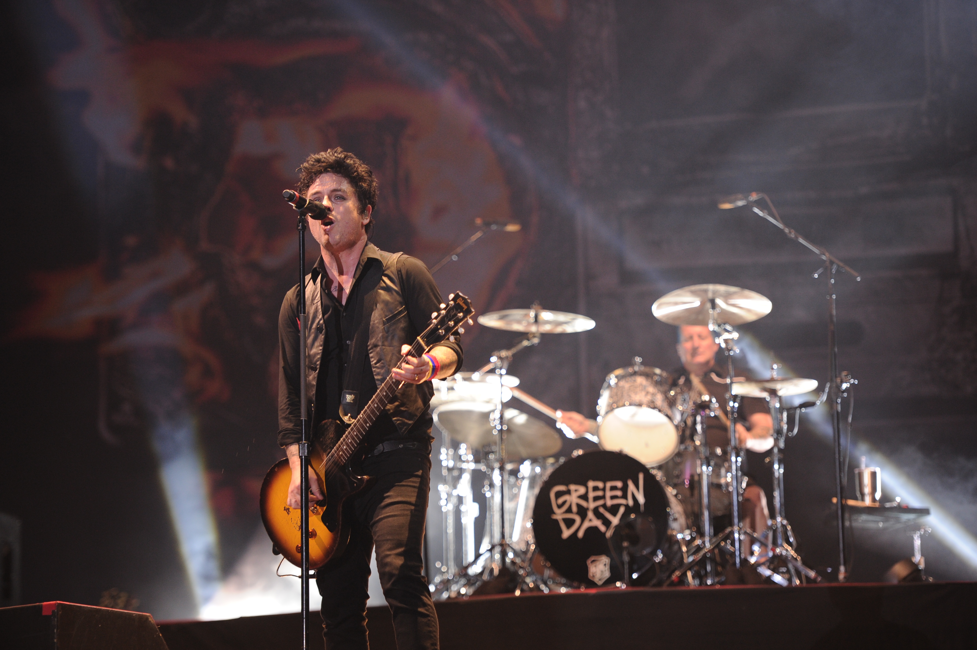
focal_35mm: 150
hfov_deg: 13.7
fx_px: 4068
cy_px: 325
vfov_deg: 9.1
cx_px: 488
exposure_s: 1/200
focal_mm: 150
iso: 1600
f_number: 2.8
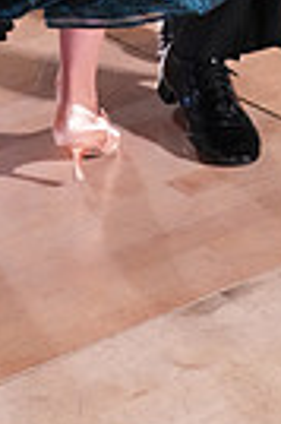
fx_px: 2136
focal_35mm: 182
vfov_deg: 10.4
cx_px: -74
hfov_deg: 7.5
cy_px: -440
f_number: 5.6
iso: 8000
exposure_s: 1/400
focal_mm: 42
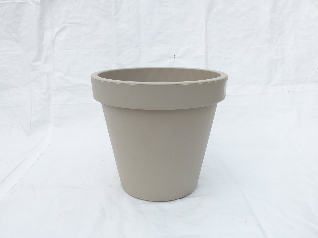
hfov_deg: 60.0
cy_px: 119
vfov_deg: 46.8
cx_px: 159
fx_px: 276
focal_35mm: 30
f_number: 4
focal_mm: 5.5
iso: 100
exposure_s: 1/640
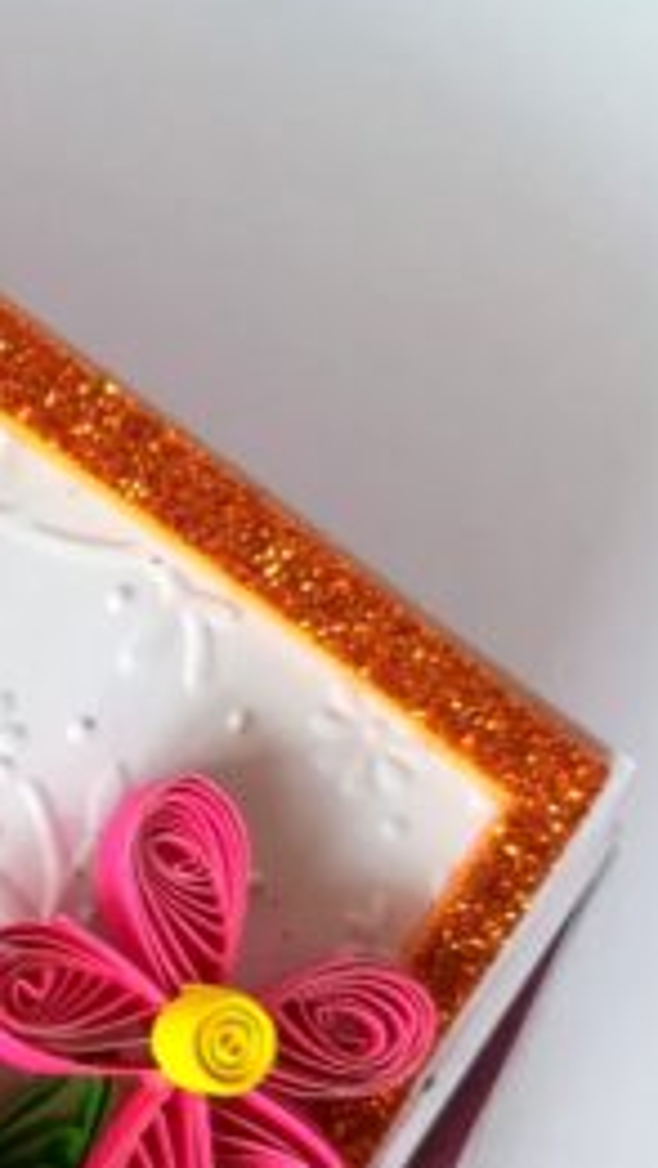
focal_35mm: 65
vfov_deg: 31.6
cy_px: 917
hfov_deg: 15.8
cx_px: -524
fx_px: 2014
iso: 80
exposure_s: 1/60
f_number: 2.2
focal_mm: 3.83
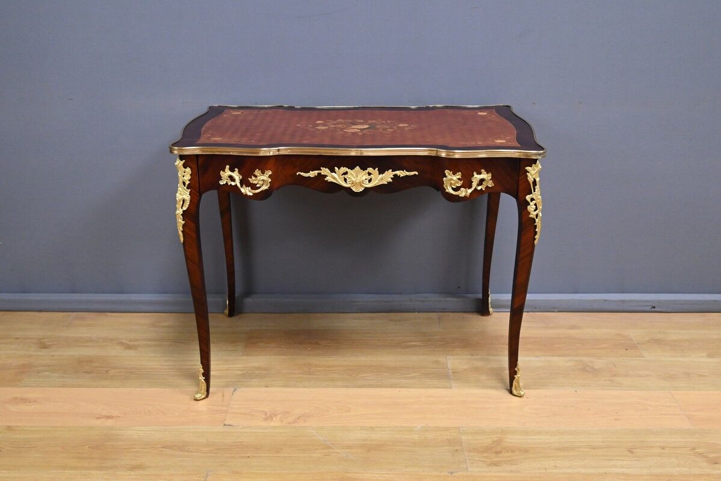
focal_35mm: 39
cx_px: 360
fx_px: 781
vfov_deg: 34.2
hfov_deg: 49.5
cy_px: 240
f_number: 7.1
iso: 5000
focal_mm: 39
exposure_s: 1/200
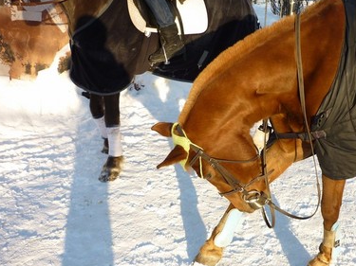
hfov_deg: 42.5
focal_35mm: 44
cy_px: 155
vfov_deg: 32.8
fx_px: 452
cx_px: 229
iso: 80
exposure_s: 1/250
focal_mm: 5.5
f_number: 2.8
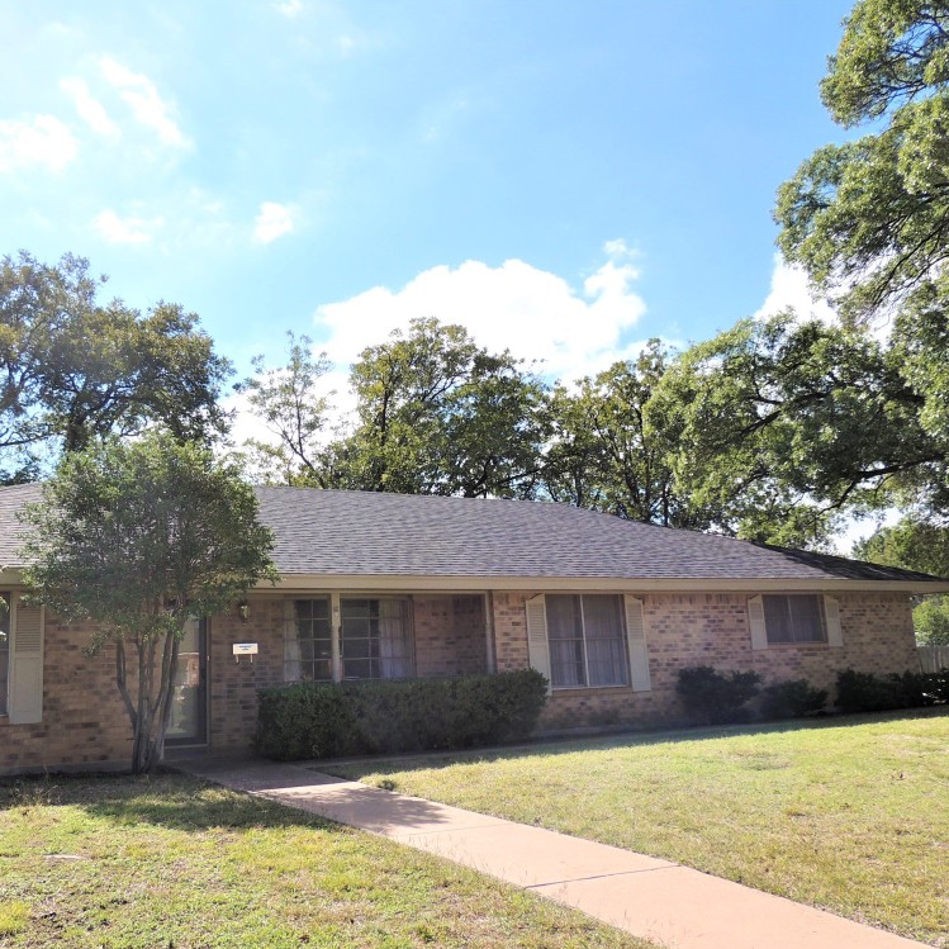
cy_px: 479
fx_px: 899
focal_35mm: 29
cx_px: 365
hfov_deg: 55.1
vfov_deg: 55.6
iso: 100
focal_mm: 4.3
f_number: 3
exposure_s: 1/1250
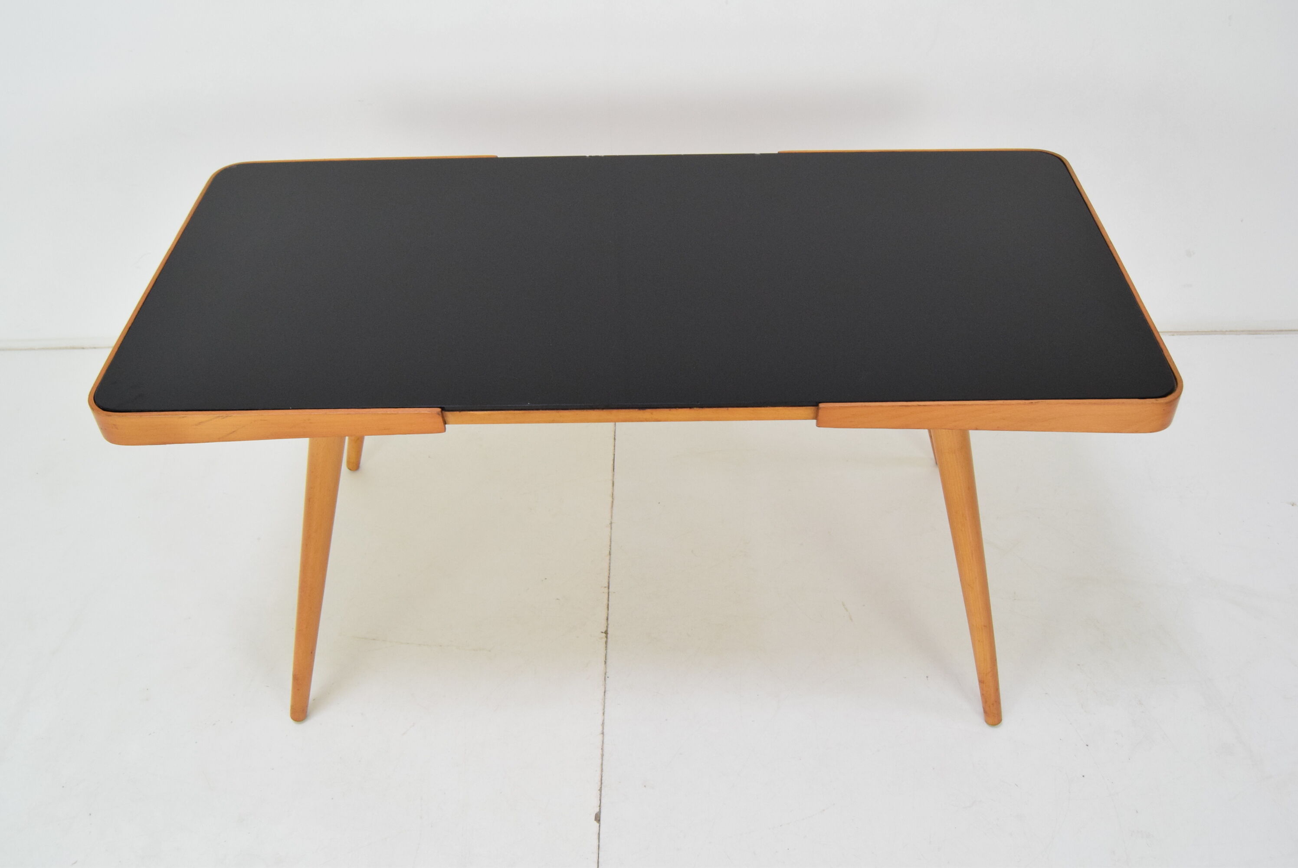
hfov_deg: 61.9
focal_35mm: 30
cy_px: 434
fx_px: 1082
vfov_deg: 43.7
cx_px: 649
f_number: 6.3
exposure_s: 1/160
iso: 1600
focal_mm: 20
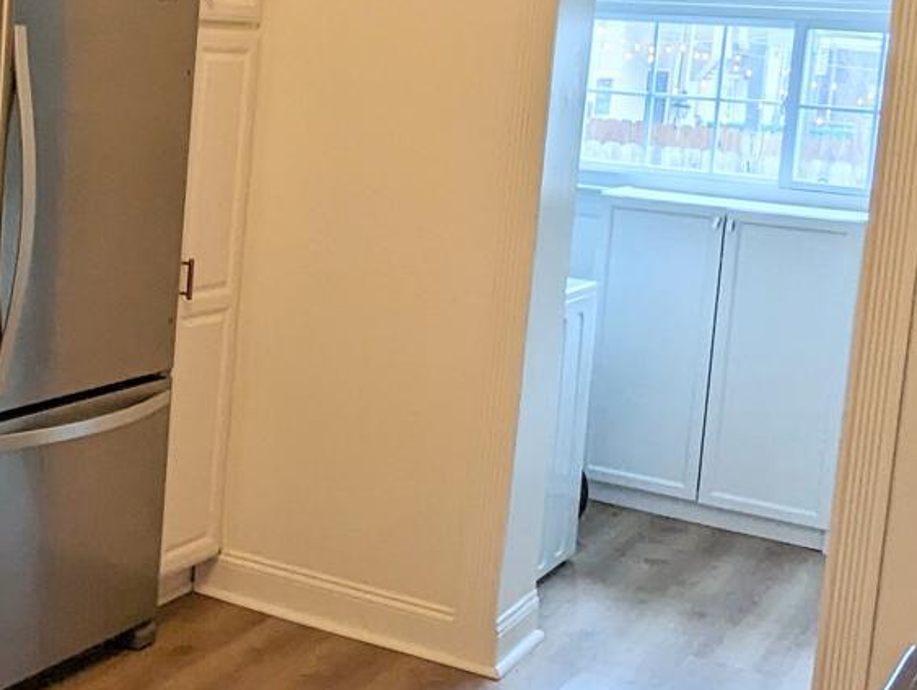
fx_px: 1539
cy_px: 199
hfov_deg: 31.2
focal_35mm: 58
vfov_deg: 25.1
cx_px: 42
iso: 65
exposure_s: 1/60
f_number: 2.2
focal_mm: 2.35
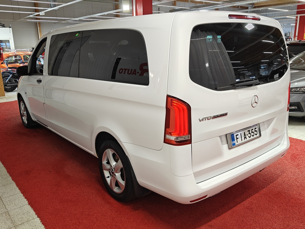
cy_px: 114
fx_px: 264
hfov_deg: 60.0
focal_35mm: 30
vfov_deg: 46.8
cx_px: 152
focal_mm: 5.59
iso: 80
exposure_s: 1/92
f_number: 1.8
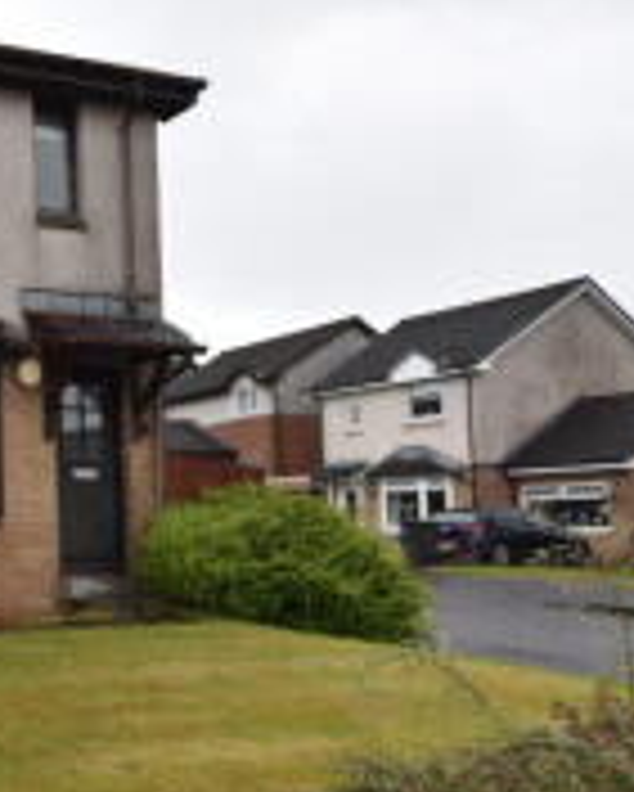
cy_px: 479
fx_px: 891
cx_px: -187
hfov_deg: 30.8
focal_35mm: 38
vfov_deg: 47.6
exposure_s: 1/160
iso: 100
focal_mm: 10
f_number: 6.3
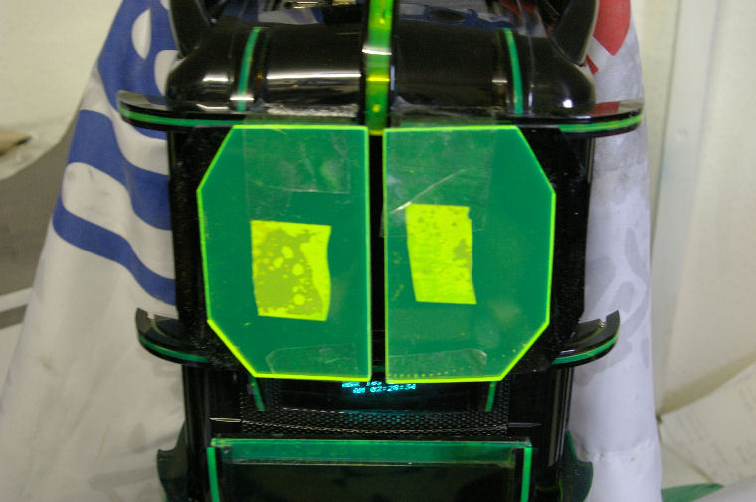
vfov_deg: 27.2
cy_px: 251
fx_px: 1038
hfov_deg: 40.0
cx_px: 378
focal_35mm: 50
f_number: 5.6
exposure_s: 1/8
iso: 800
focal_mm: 33
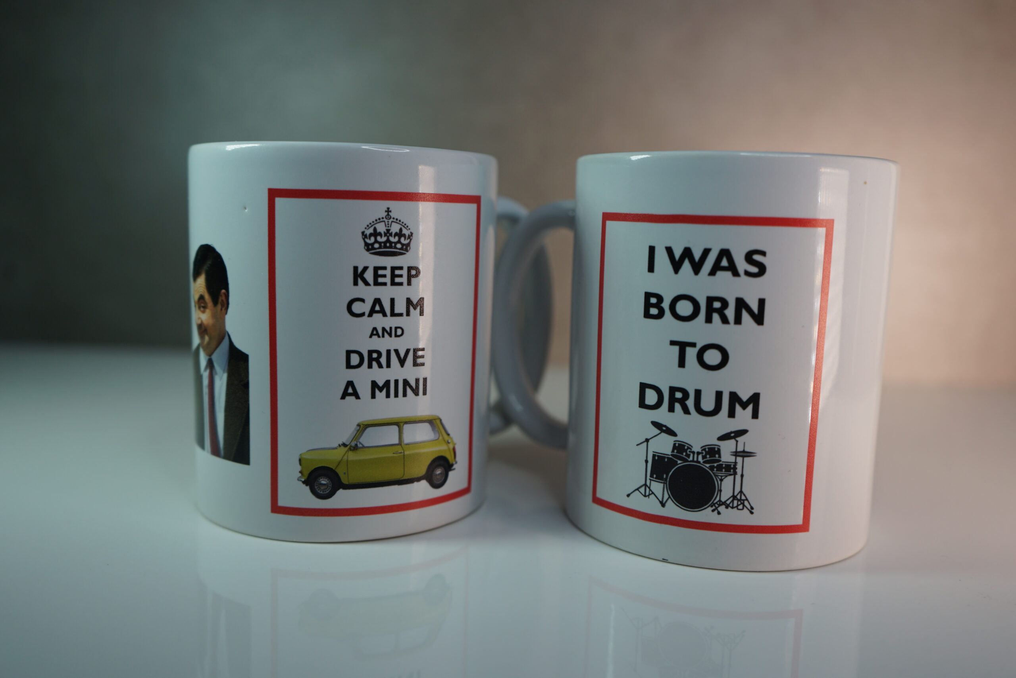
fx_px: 875
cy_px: 339
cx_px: 508
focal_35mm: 31
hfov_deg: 60.3
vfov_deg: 42.3
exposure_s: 1/60
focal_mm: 31
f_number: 4
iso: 160
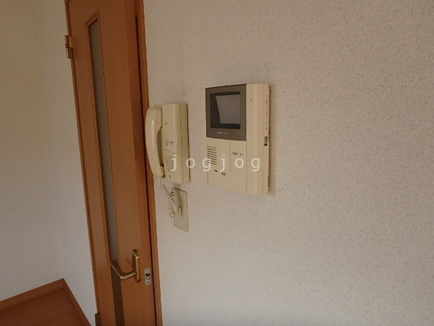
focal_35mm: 21
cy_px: 163
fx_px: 263
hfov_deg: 79.0
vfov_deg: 63.4
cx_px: 217
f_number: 3.5
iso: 160
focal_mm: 3.7
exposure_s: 1/60
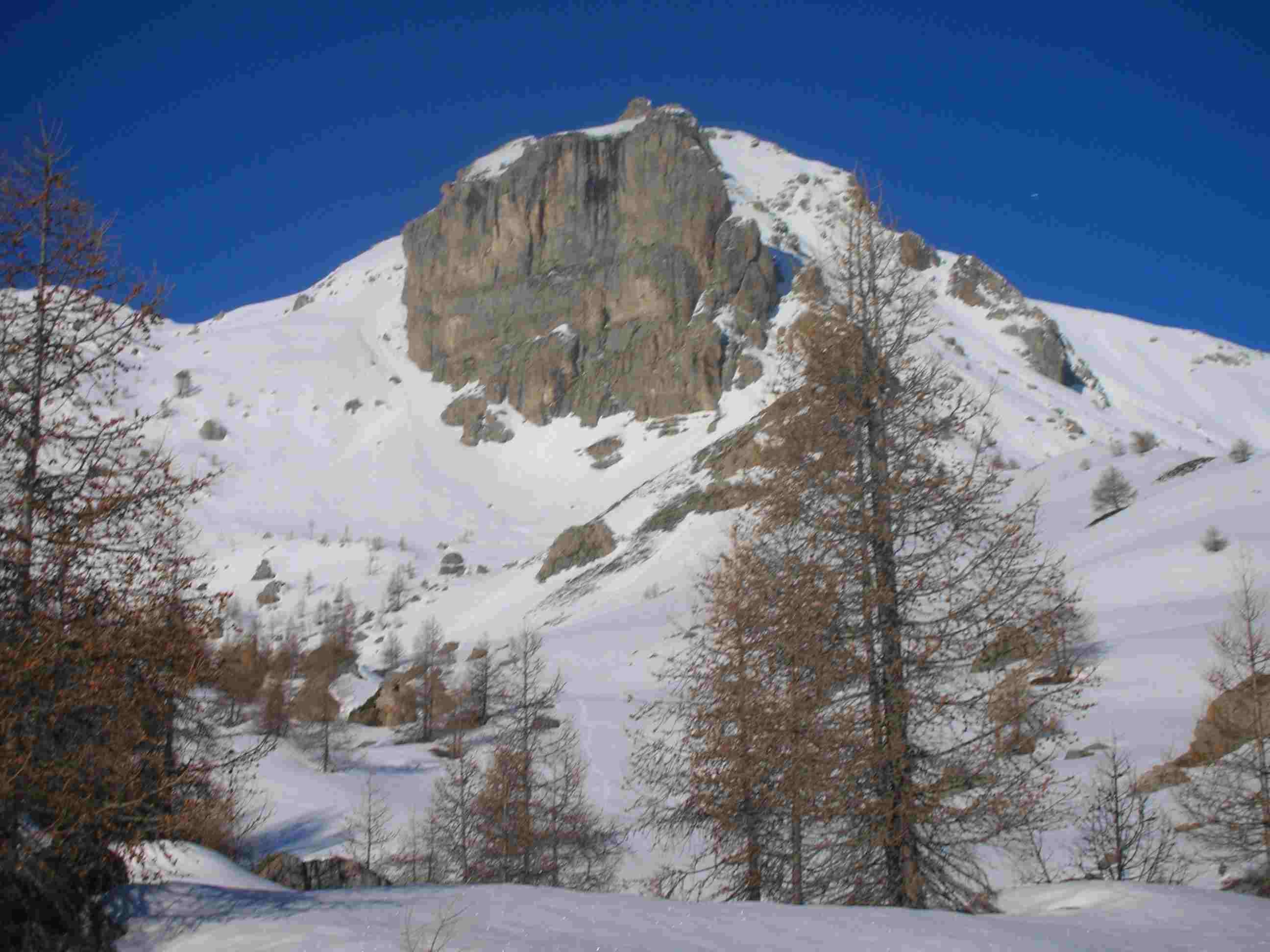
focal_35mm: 61
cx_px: 635
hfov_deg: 31.7
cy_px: 476
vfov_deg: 24.0
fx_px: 2238
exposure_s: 1/132
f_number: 11.3
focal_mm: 10.1
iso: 50
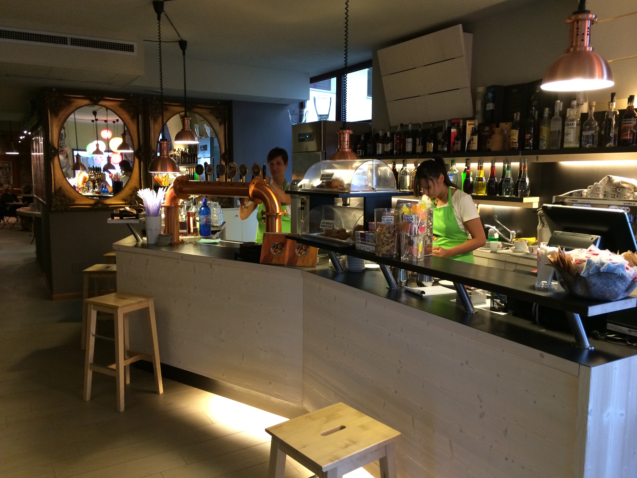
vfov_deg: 46.8
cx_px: 318
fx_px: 552
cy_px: 239
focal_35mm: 30
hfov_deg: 60.0
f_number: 2.2
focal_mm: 4.12
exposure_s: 1/30
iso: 200
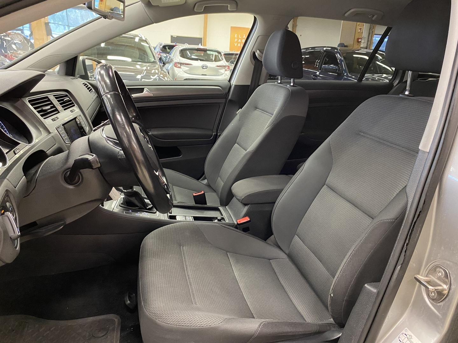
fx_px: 344
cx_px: 229
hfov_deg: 67.3
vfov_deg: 53.1
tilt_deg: -18.2
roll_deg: -3.4
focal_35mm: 26
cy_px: 172
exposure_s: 1/33
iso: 640
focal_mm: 4.25
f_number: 1.8
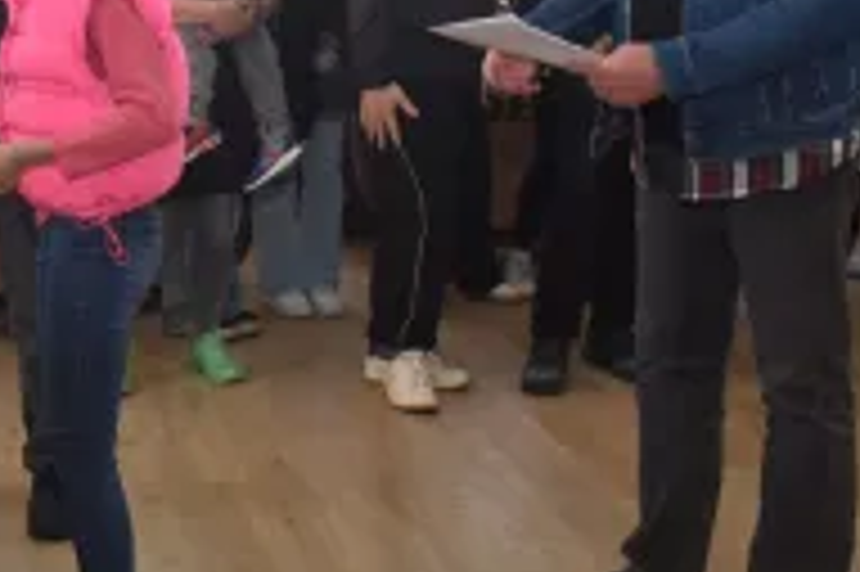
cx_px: -72
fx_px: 2100
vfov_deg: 15.5
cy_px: 248
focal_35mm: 88
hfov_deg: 22.0
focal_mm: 35
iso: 2000
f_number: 6.3
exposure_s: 1/200
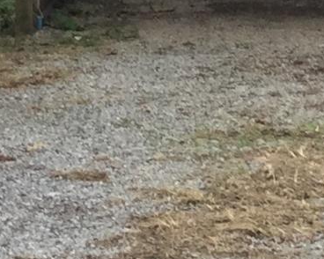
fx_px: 2367
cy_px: -182
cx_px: 234
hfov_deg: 7.8
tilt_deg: -2.3
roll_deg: -1.2
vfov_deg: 6.2
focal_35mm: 247
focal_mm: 3.3
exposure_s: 1/120
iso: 32
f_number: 2.4
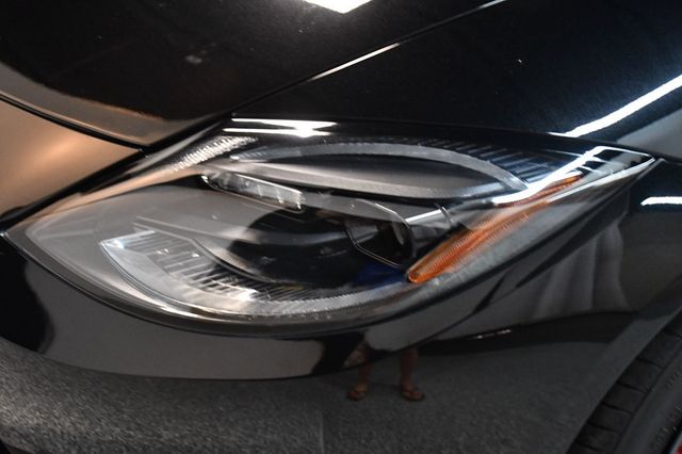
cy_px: 227
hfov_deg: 33.4
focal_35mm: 60
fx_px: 1136
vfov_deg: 22.6
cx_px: 341
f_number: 4.5
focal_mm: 40
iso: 4500
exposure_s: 1/60
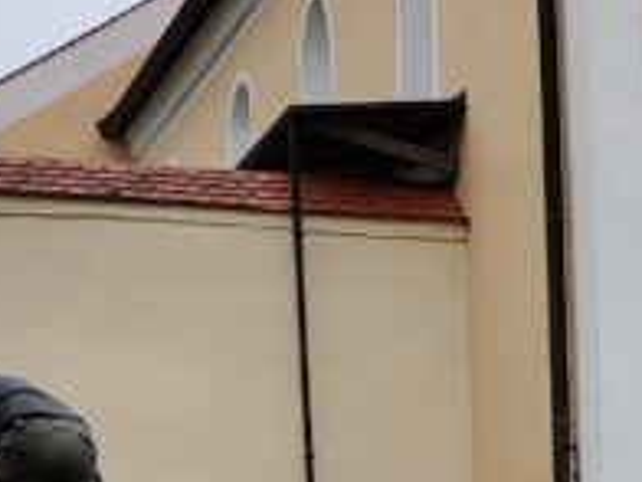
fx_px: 2615
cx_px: 1022
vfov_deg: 9.8
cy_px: 931
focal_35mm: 141
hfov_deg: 13.1
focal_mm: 4.75
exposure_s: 1/129
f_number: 1.65
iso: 100
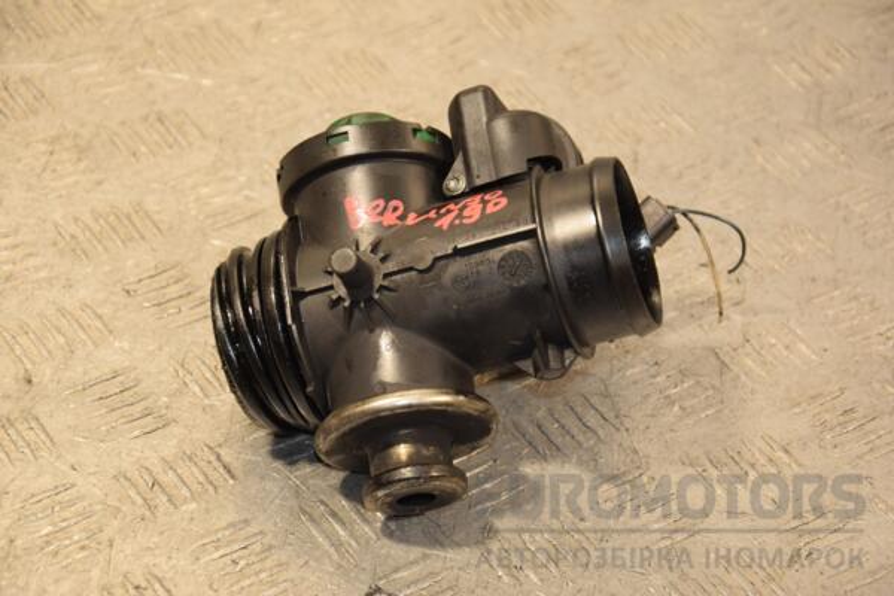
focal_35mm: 99
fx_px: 2458
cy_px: 298
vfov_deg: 13.8
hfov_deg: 20.6
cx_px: 447
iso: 800
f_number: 5.3
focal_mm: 66
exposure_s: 1/160
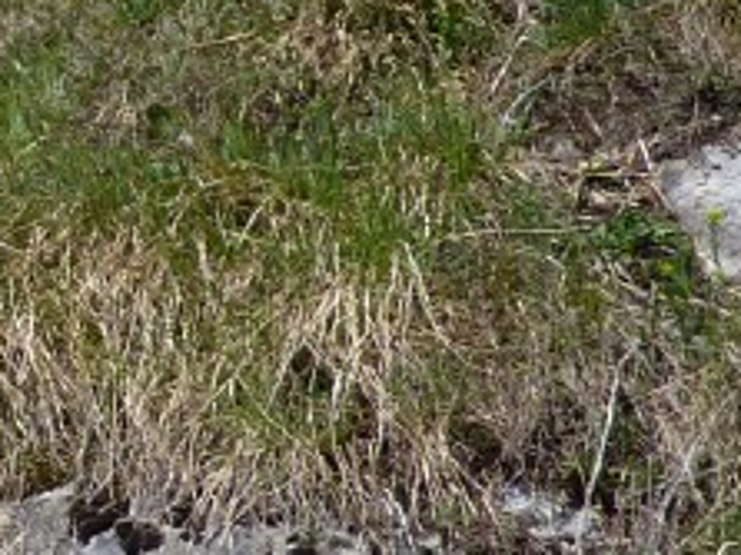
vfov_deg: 12.6
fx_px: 2460
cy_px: -76
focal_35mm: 115
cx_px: -734
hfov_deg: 14.3
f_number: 5
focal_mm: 4.1
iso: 80
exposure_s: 1/500
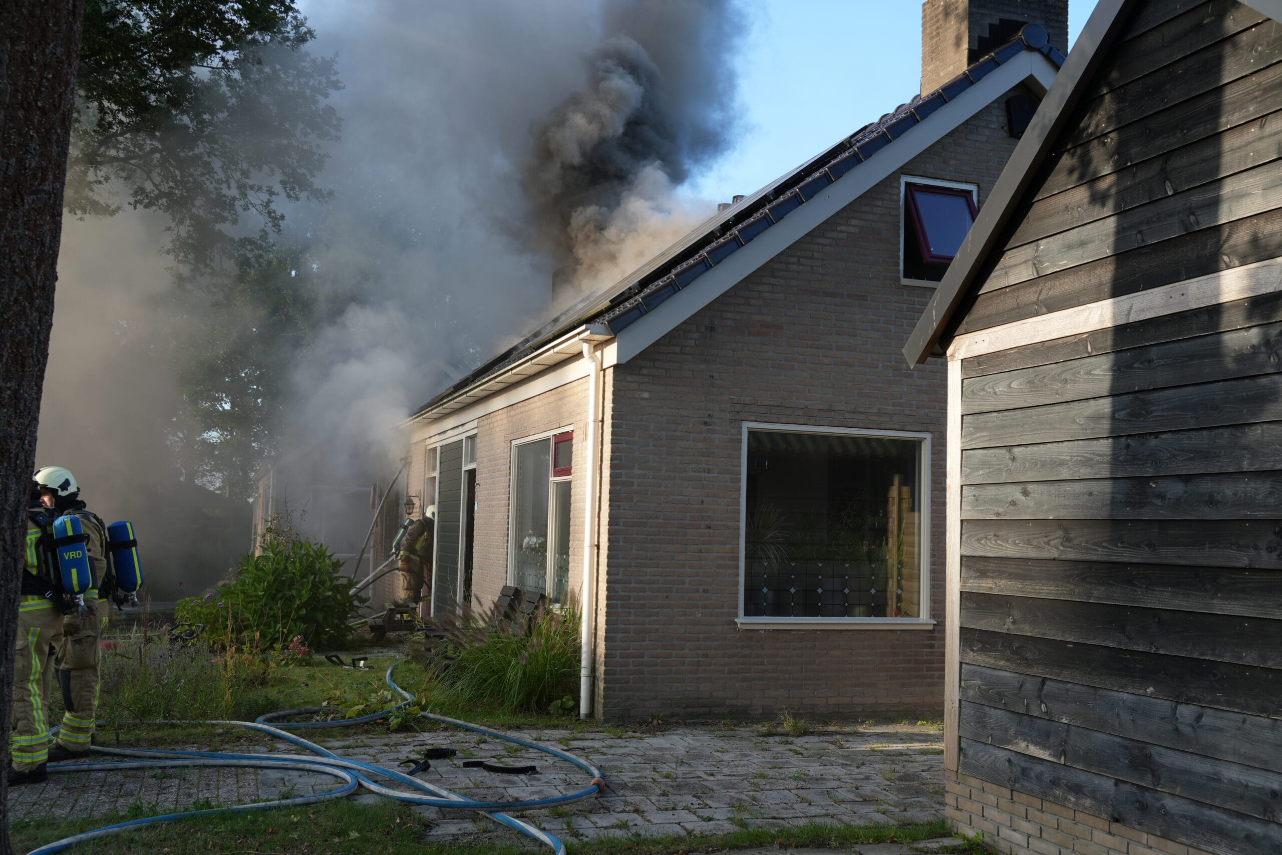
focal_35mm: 34
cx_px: 641
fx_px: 1211
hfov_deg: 55.8
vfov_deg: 38.9
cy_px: 428
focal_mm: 34
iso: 100
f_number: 6.3
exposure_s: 1/100
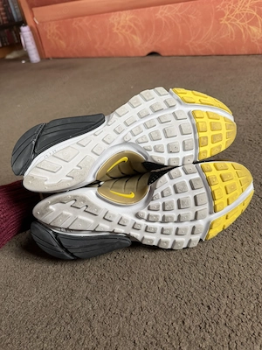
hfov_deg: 56.8
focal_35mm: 24
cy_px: 175
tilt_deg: -34.5
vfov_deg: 71.6
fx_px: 242
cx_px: 131
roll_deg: +10.7
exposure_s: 1/121
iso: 125
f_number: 1.78
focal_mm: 6.76
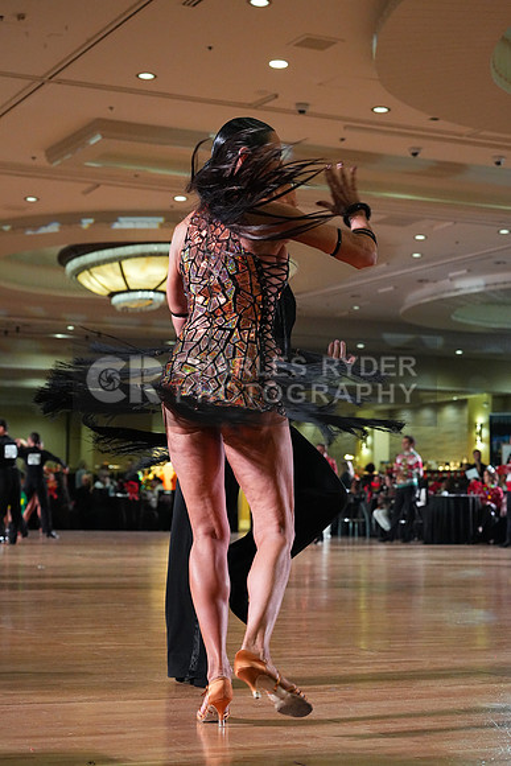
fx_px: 1489
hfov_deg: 19.5
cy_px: 383
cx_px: 256
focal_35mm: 70
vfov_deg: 28.8
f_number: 5.6
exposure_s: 1/400
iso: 8000
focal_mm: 70
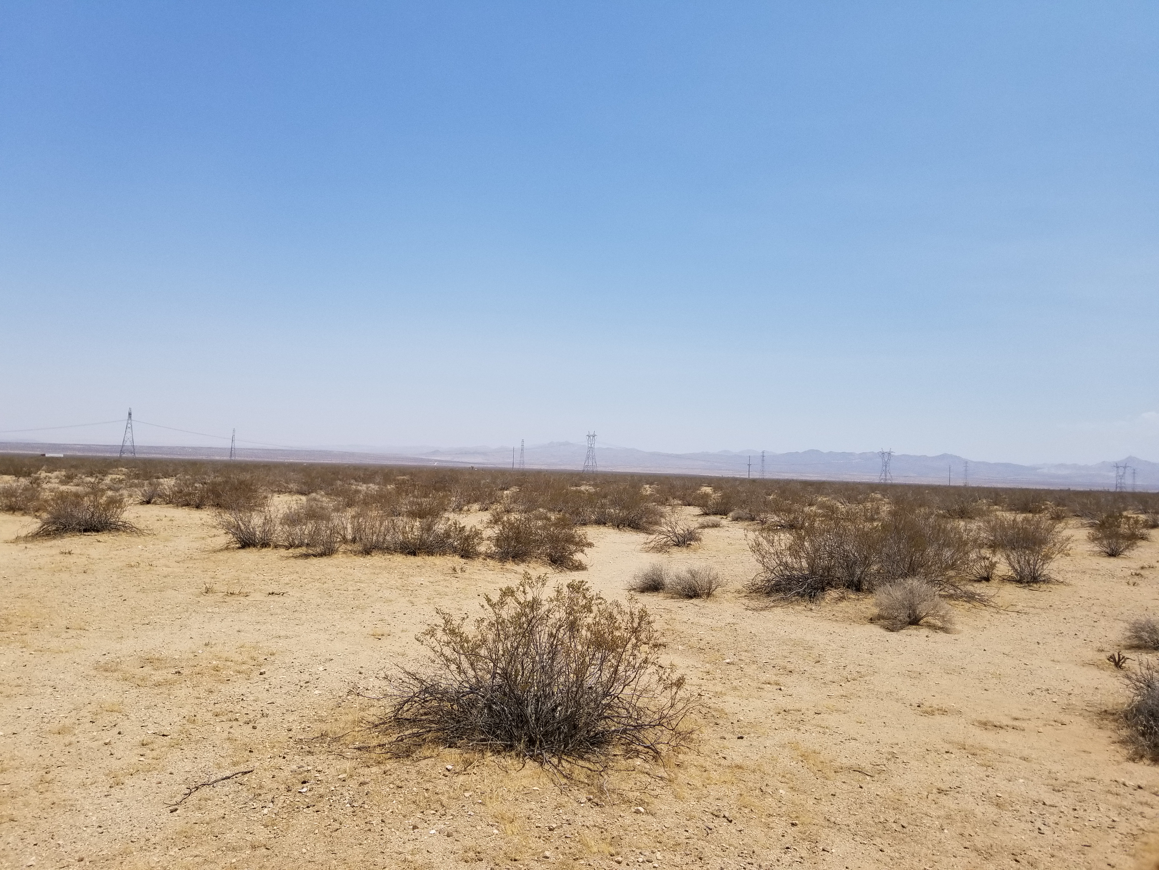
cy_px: 435
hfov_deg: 67.3
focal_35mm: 26
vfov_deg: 53.1
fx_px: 871
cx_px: 580
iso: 50
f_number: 1.7
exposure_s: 1/3600
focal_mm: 4.25
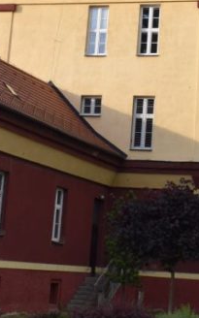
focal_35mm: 105
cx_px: 141
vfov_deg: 19.4
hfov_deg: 12.4
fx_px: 911
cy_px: 18
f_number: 8
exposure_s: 1/250
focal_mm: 22
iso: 250
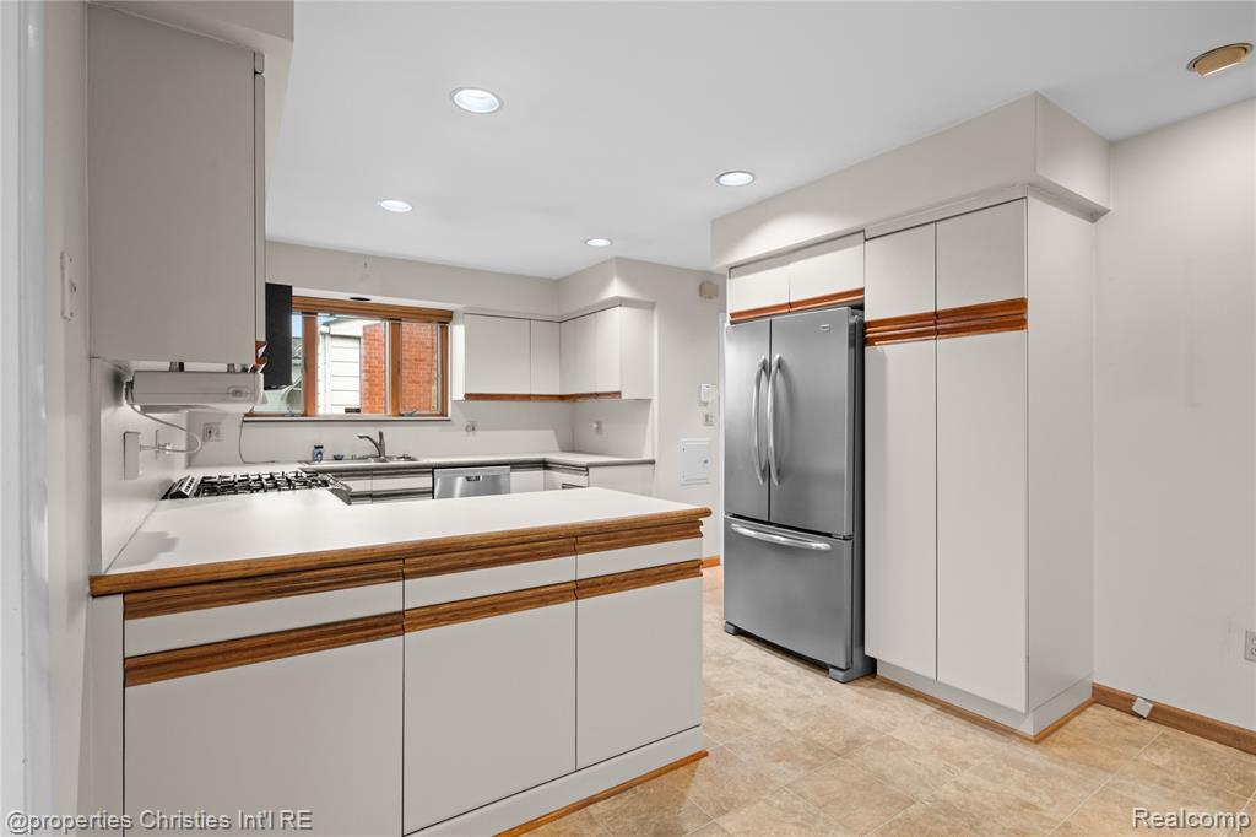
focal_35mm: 17
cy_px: 418
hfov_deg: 93.3
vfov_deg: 70.4
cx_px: 628
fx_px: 593
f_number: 5.6
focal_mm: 11.5
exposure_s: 1/2
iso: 640
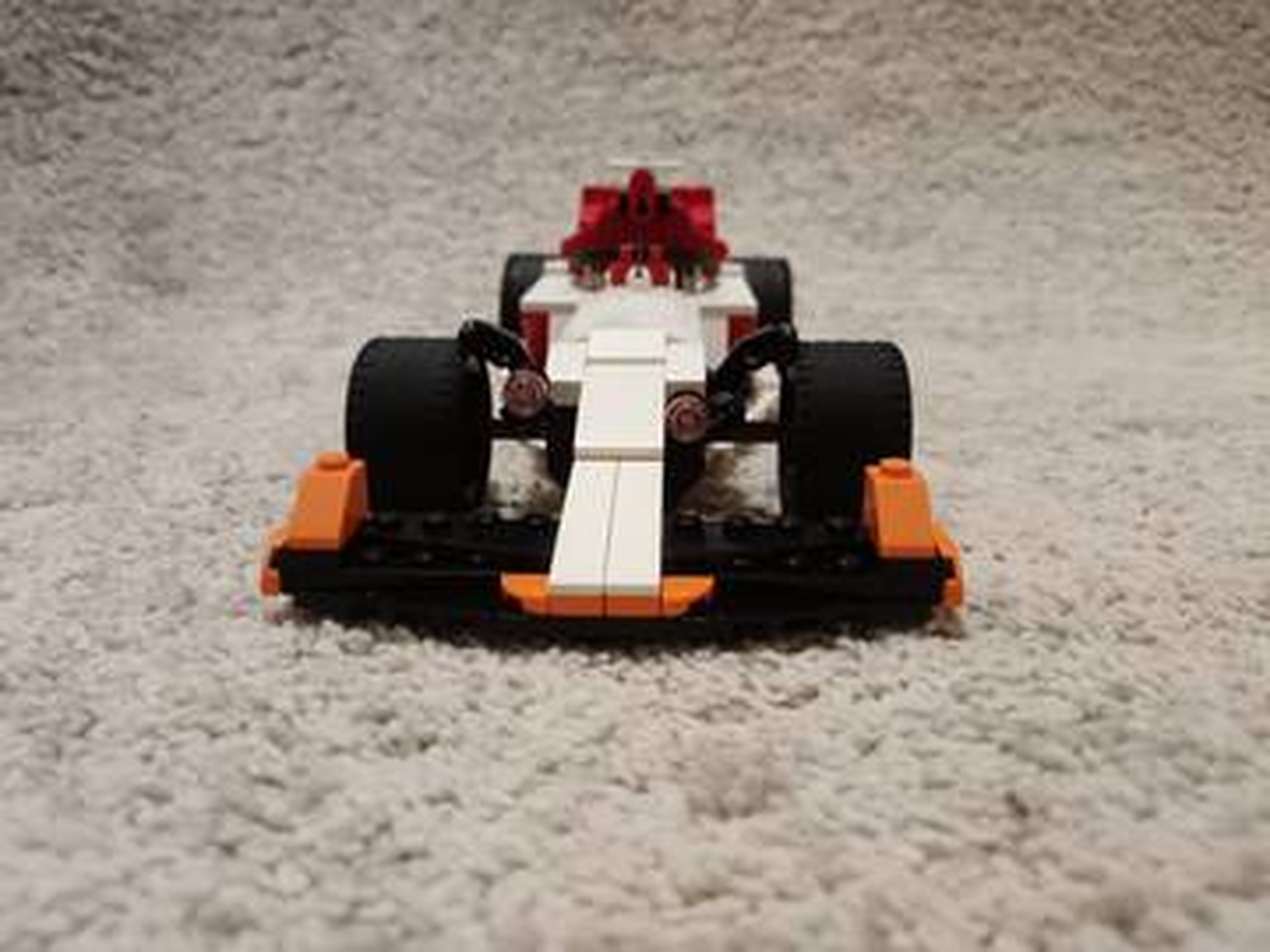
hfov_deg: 65.3
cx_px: 635
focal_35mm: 27
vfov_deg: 51.4
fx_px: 991
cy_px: 476
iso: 1964
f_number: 1.9
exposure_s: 1/25
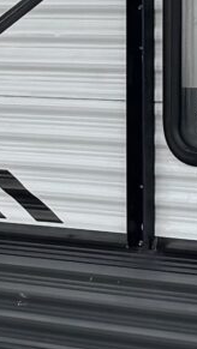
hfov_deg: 5.3
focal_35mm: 230
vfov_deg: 9.4
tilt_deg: -2.7
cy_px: 144
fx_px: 2133
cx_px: 89
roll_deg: -0.8
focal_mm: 6.76
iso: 80
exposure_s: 1/2710
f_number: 1.78
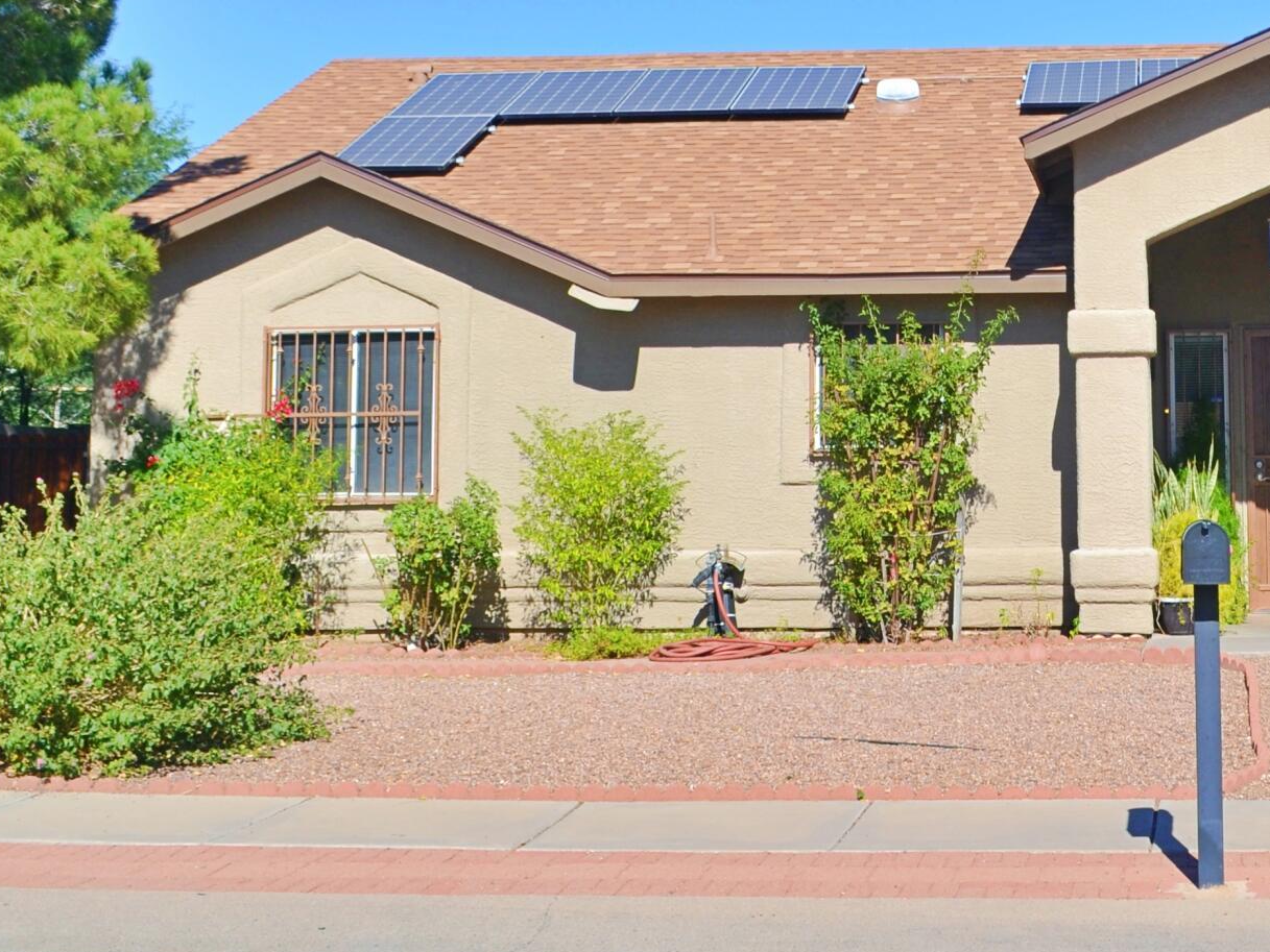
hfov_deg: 29.5
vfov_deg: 22.3
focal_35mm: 64
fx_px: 2348
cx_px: 1023
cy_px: 83
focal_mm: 18
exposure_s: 1/250
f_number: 8
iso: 100
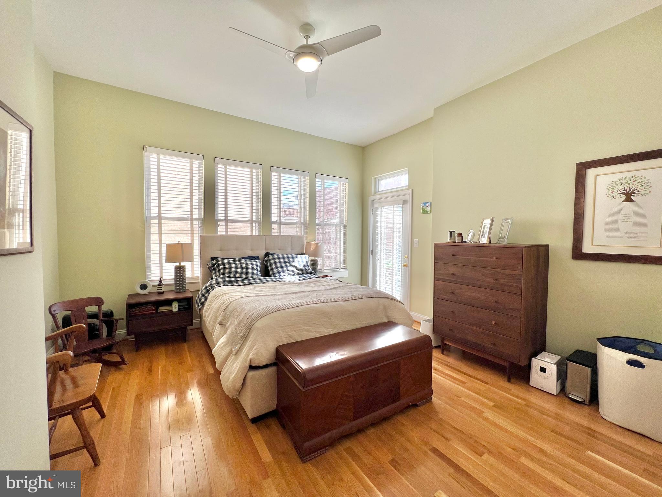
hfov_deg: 106.2
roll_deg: -0.8
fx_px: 249
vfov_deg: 89.9
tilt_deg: -3.0
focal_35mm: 13
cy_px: 248
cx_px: 331
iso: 32
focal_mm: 1.57
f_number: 1.8
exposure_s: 1/292
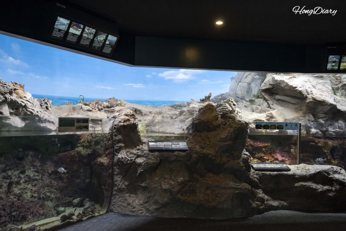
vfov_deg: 41.1
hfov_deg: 58.7
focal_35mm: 32
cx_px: 173
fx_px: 308
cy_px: 116
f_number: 4.5
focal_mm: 32
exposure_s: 1/160
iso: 2500
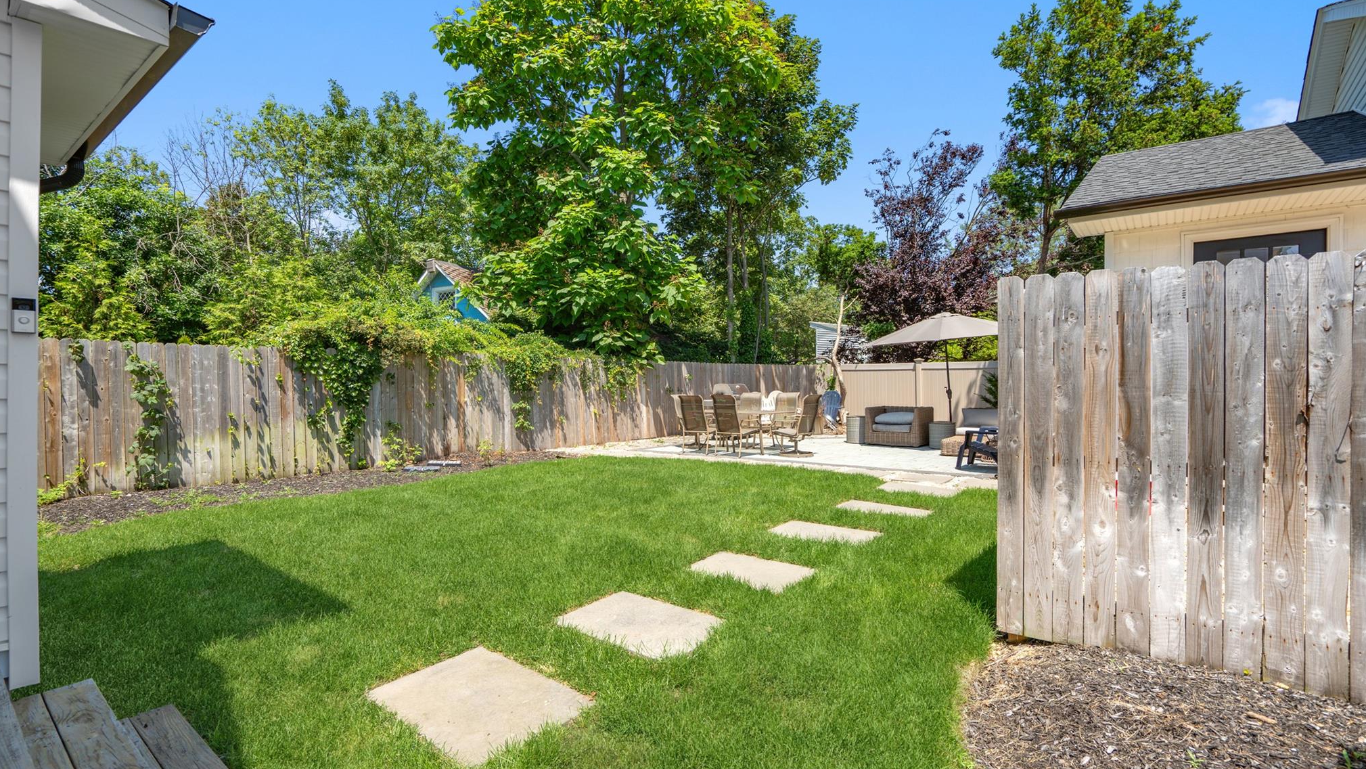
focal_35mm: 17
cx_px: 685
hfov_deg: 95.9
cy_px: 366
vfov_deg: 63.9
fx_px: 616
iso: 50
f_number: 5.6
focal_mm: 16
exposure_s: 1/200
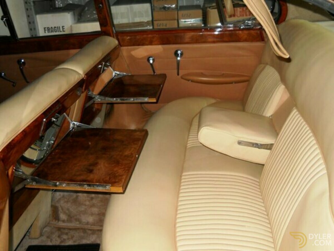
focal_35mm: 41
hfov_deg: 45.8
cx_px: 167
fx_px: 396
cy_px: 126
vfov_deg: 35.1
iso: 200
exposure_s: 1/30
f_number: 3.1
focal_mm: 6.72
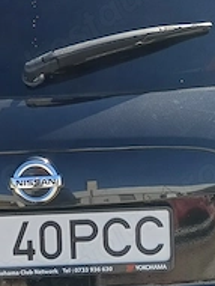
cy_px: 56
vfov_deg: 18.5
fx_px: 868
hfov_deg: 14.0
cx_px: 42
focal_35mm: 105
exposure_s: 1/547
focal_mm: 4.65
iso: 50
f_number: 1.8
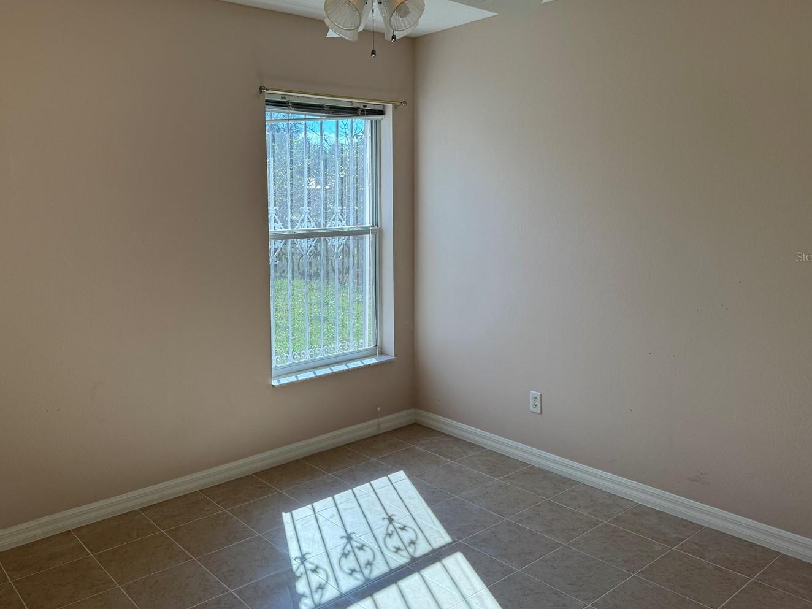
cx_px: 363
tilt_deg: -4.9
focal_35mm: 29
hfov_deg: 61.5
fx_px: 680
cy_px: 256
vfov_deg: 48.1
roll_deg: +0.7
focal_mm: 6.76
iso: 80
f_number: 1.78
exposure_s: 1/126
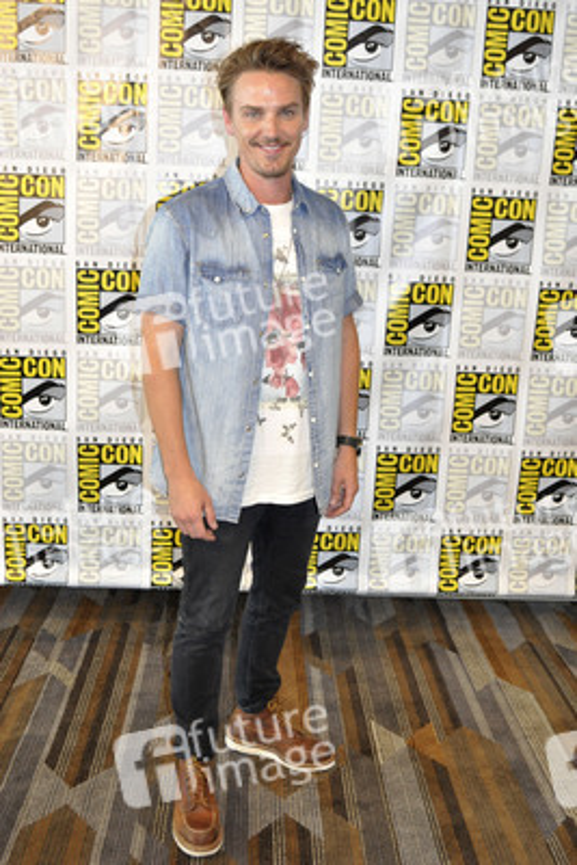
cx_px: 288
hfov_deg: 36.9
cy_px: 432
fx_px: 865
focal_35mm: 36
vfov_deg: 53.1
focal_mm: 24
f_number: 4.5
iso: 1000
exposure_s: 1/60
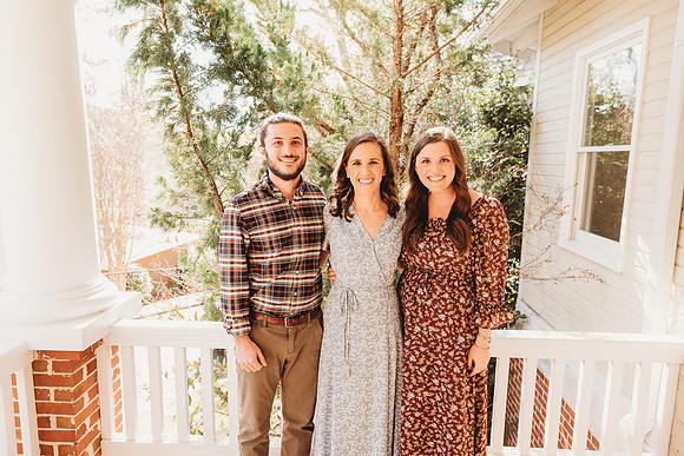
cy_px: 228
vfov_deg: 53.2
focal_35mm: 24
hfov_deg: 73.7
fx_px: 456
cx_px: 342
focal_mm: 24
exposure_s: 1/200
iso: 400
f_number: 4.5
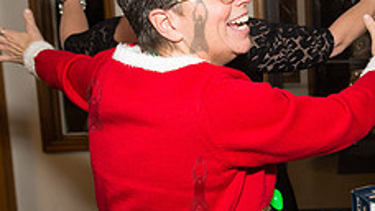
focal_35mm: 71
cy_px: 96
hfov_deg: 27.5
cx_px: 399
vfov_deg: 17.0
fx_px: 706
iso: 1600
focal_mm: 26
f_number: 4.5
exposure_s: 1/320
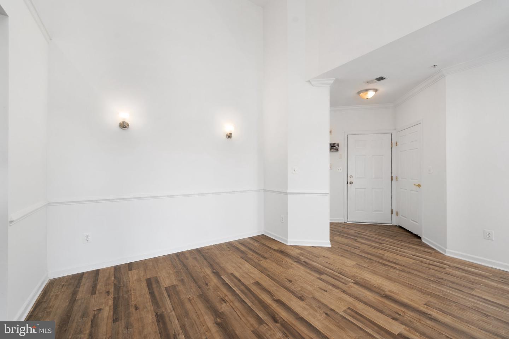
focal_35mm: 14
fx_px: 198
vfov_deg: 81.2
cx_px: 254
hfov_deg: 104.3
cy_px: 170
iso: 320
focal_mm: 14
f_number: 7.1
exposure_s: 1/8
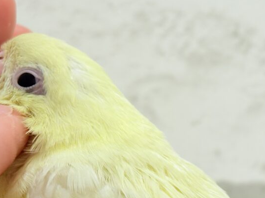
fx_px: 888
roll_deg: -5.2
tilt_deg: -14.4
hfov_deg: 16.9
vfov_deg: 12.7
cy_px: 132
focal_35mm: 116
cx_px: 180
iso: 80
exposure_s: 1/100
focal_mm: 5.96
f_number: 1.6
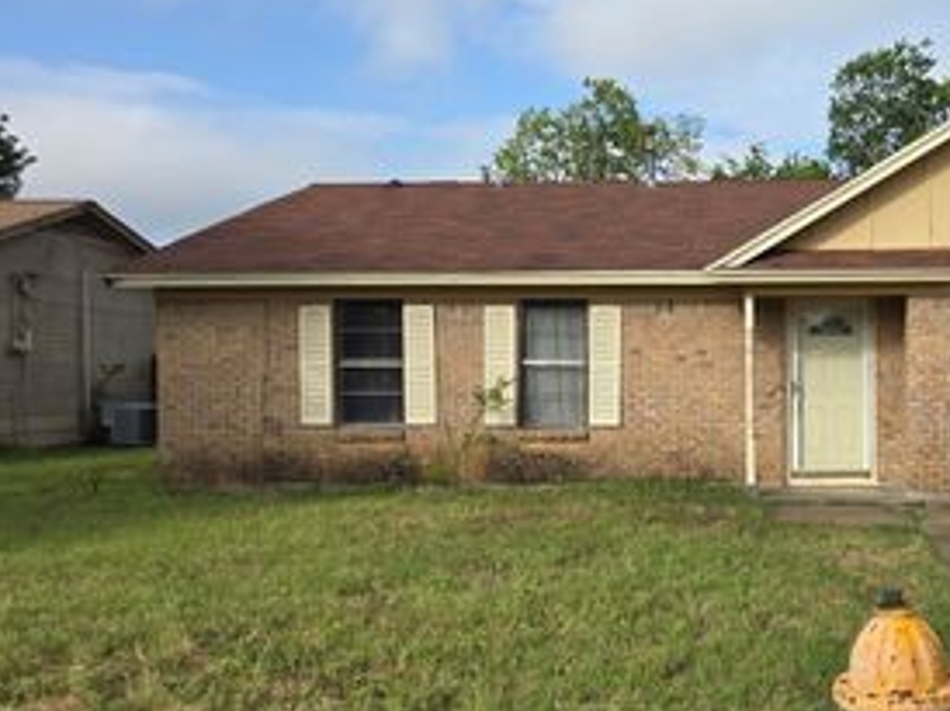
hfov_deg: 42.2
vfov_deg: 34.3
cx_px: 797
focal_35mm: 42
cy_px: 394
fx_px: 1152
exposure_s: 1/1628
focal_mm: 5.4
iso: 25
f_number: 1.8
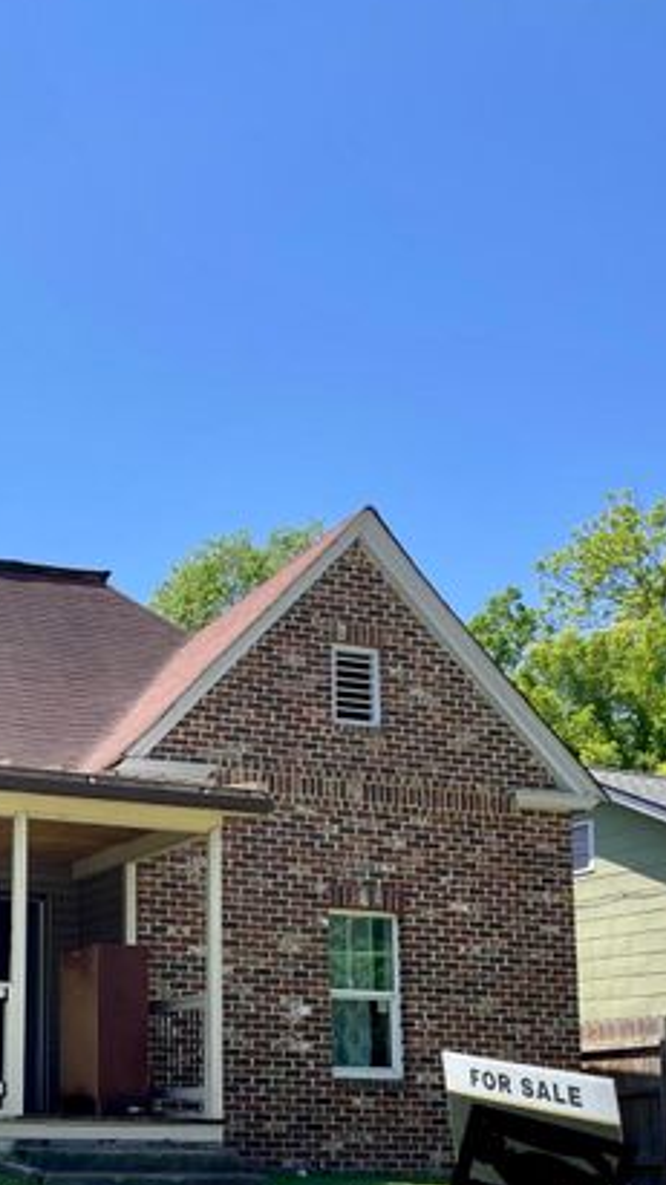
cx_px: -17
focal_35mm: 46
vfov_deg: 42.9
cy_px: 918
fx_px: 1445
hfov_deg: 24.6
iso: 32
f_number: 1.6
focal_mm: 4.2
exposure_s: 1/2212
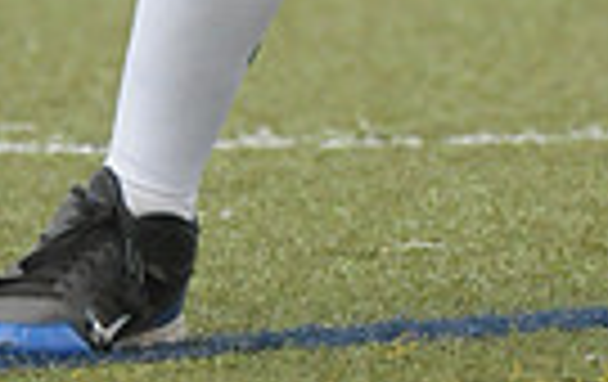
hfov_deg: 1.1
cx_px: 646
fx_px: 32561
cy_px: -575
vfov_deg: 0.7
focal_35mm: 1961
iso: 1600
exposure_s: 1/3200
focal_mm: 300
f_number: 4
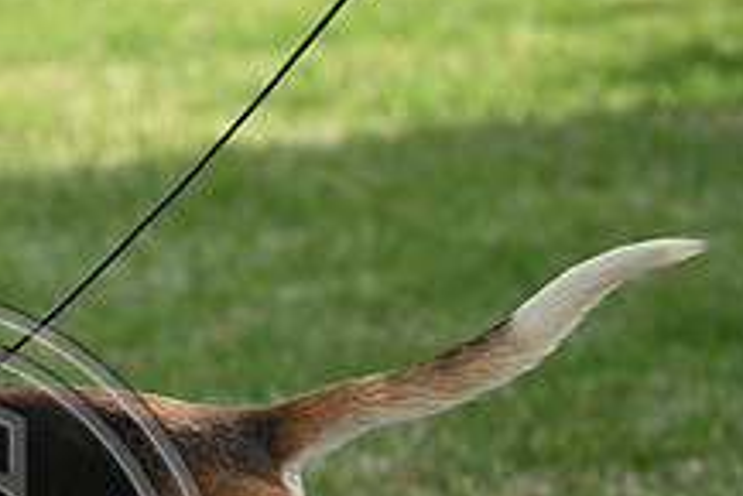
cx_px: -161
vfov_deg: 4.1
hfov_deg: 6.1
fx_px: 6898
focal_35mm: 334
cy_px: 587
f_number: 4.5
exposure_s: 1/1000
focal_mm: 125
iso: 220
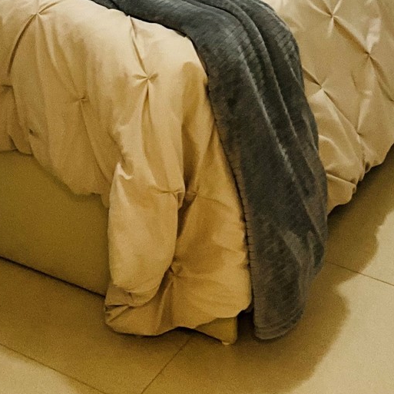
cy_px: -147
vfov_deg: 19.6
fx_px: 1030
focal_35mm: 80
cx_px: 253
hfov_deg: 21.6
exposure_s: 1/60
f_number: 1.8
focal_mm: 3
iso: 320
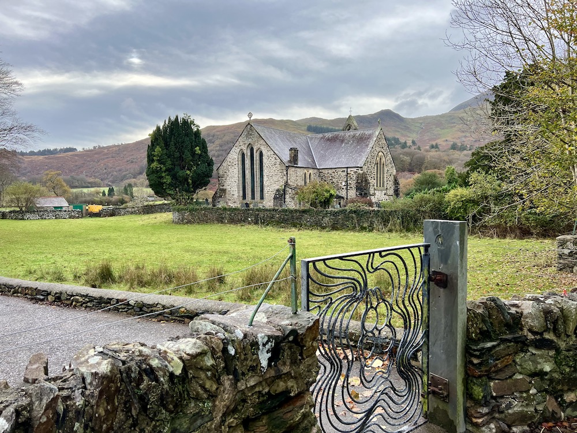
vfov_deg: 53.1
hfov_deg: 67.3
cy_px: 216
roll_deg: +1.4
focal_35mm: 26
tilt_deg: -3.3
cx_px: 288
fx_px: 433
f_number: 1.5
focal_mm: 5.7
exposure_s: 1/949
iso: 50
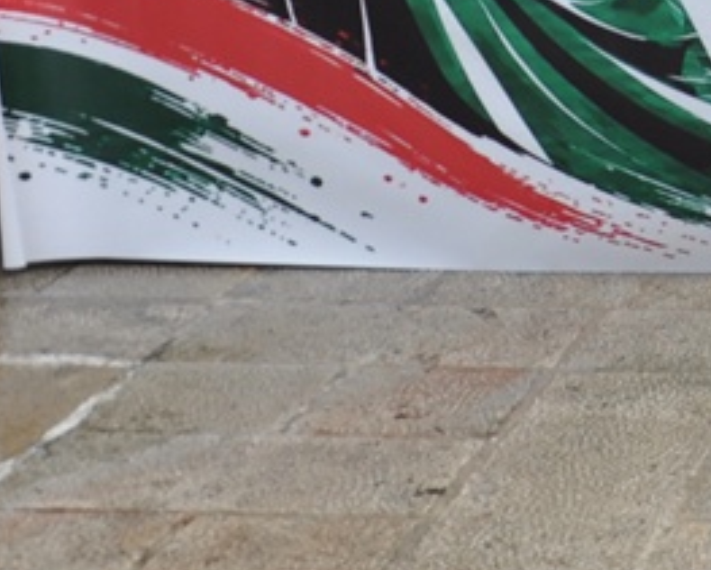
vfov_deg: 9.4
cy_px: -581
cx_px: 1384
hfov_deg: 11.4
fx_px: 3232
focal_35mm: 153
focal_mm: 21
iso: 220
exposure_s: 1/125
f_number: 5.6
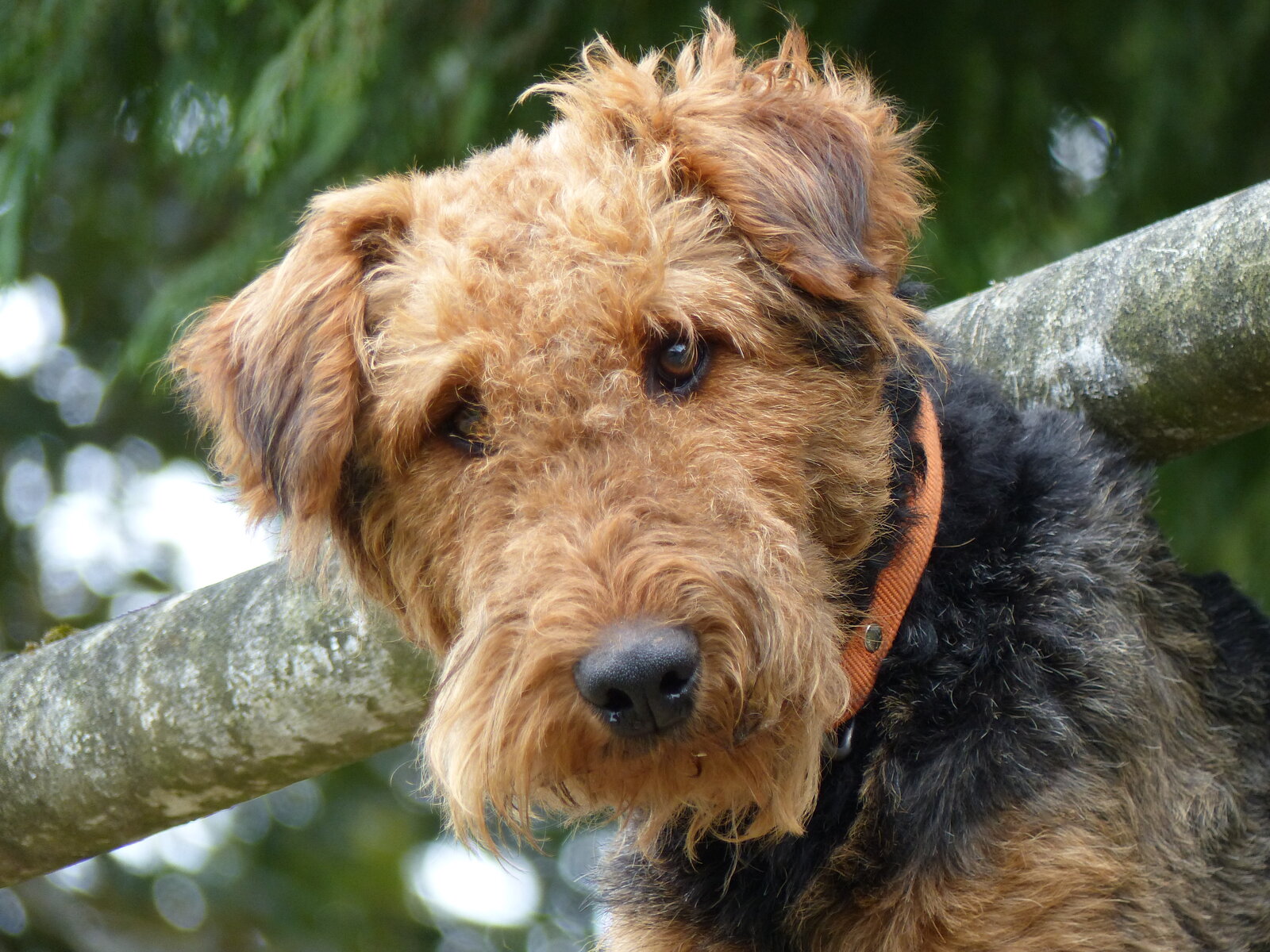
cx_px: 635
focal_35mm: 576
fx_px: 21132
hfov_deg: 3.4
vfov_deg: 2.6
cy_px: 476
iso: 250
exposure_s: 1/250
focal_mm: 103.7
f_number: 3.2
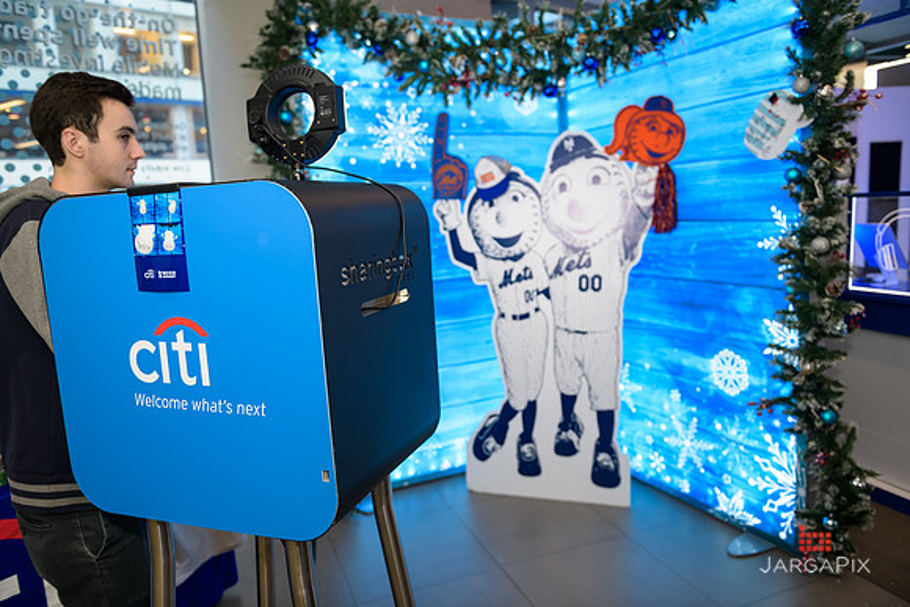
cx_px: 455
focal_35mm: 26
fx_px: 657
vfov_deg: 49.6
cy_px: 304
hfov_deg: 69.4
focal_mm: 26
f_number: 3.2
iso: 400
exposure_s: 1/125
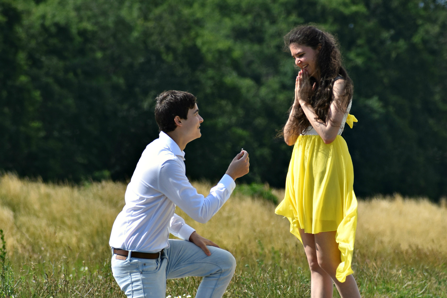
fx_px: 4470
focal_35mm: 360
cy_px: 149
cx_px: 224
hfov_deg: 5.7
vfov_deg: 3.8
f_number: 7.1
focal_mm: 240
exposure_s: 1/800
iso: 200
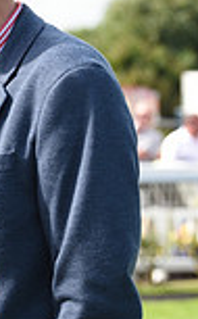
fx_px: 3765
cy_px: 199
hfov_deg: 3.0
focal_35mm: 434
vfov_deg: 4.8
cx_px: -390
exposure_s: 1/640
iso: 400
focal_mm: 112
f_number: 5.6
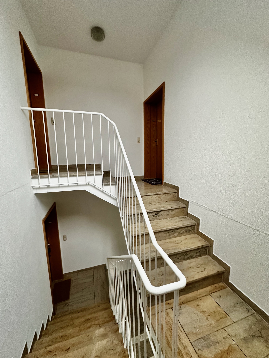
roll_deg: +1.9
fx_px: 145
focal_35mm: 14
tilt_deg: -7.5
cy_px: 179
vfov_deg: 102.1
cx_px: 134
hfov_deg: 85.7
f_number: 2.2
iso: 320
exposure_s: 1/60
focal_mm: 2.22
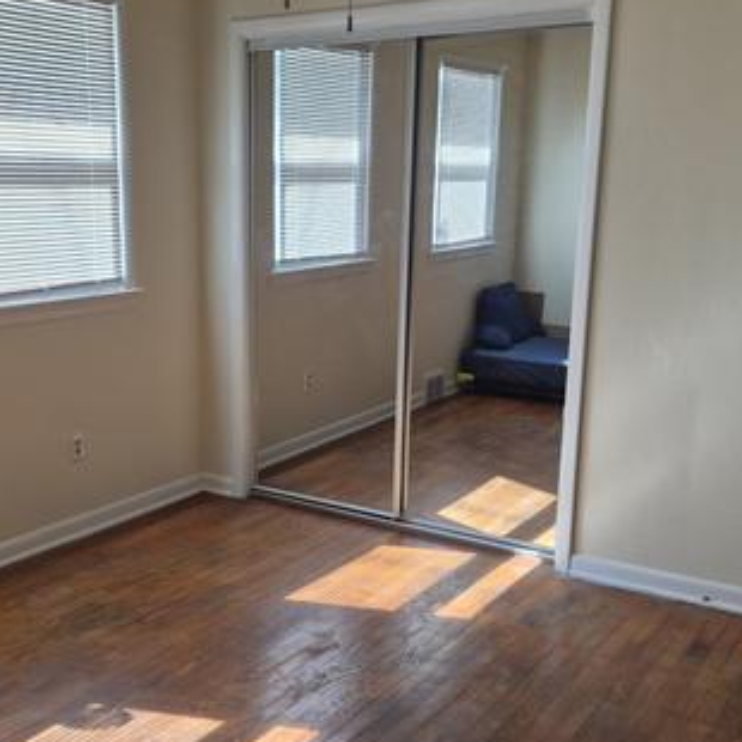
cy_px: 433
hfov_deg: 39.4
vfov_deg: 39.9
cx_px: 227
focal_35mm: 42
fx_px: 1019
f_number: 1.8
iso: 125
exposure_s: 1/180
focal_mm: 5.4
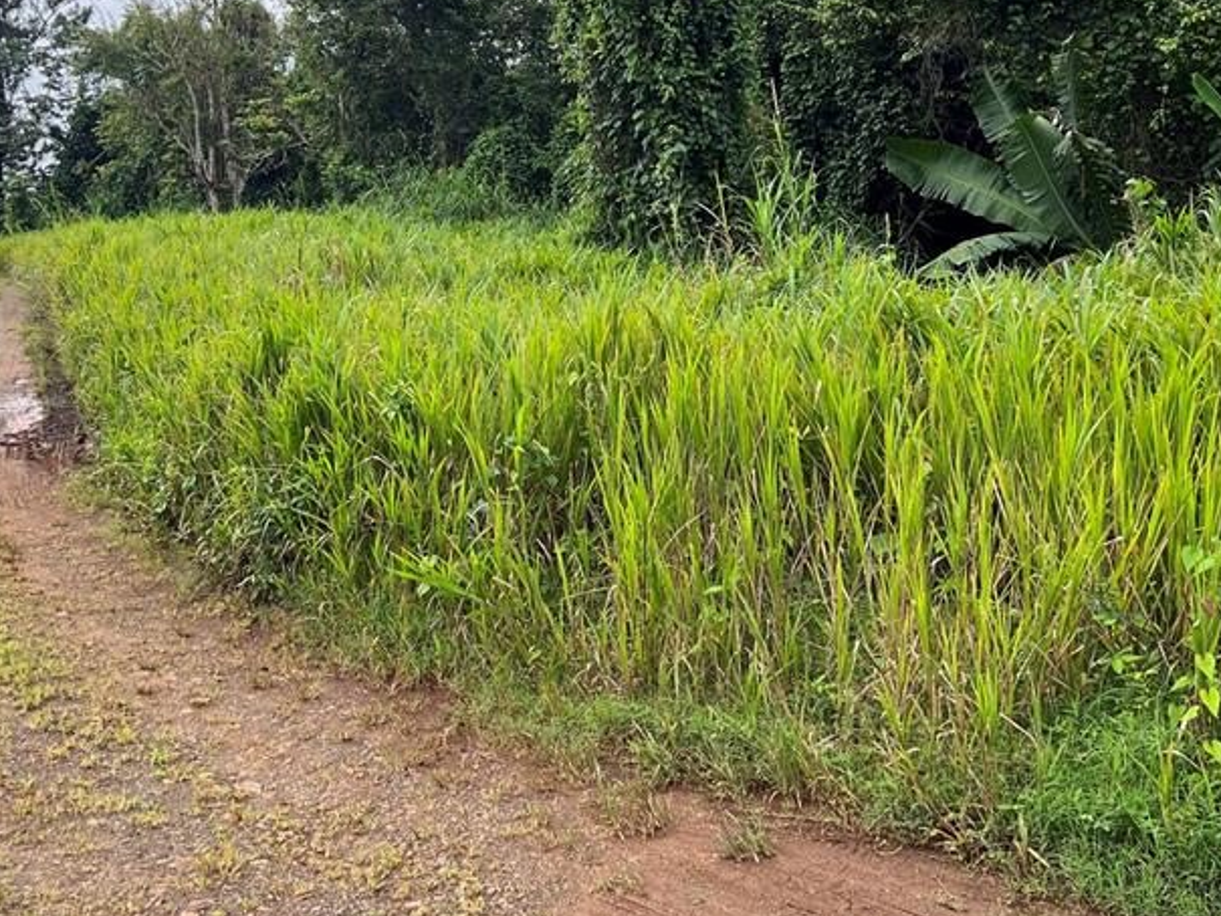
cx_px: 595
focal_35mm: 44
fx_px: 1552
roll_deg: +0.4
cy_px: 297
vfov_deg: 32.6
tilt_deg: -4.4
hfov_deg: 42.9
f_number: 1.5
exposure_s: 1/758
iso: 50
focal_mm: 5.7
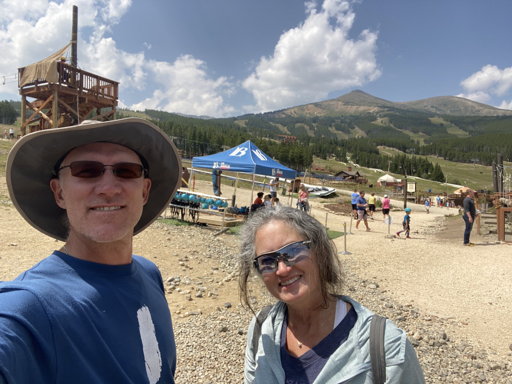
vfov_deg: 58.9
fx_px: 340
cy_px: 192
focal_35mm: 23
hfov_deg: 73.9
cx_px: 256
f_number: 2.2
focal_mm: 2.71
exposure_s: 1/675
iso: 25
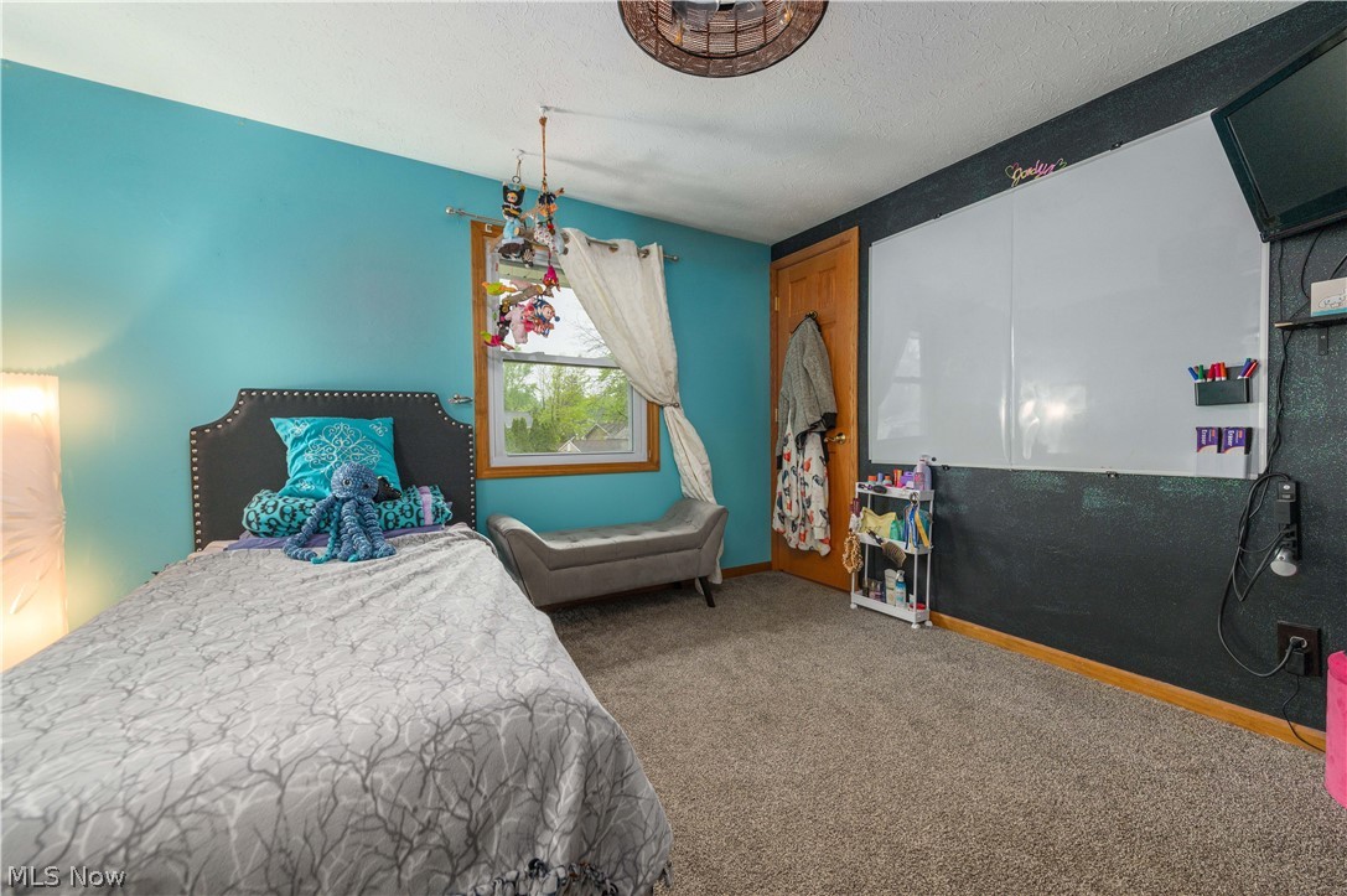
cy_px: 448
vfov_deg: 81.1
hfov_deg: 104.3
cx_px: 674
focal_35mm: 14
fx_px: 523
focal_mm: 14
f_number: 8
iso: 400
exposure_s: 1/60
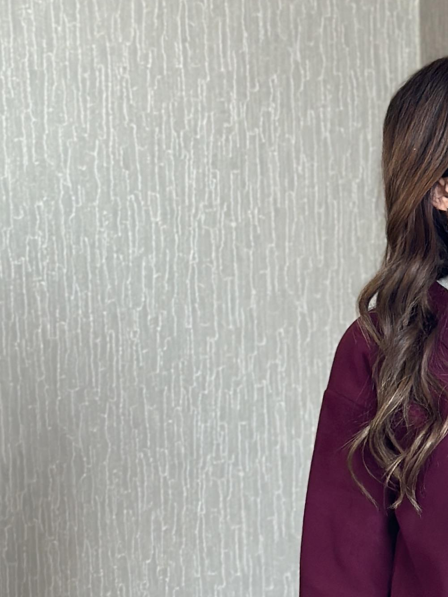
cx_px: 533
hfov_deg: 10.1
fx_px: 2503
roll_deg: +2.2
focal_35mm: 145
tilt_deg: -20.8
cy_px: 783
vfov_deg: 13.1
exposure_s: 1/98
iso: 125
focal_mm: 6.86
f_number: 1.78
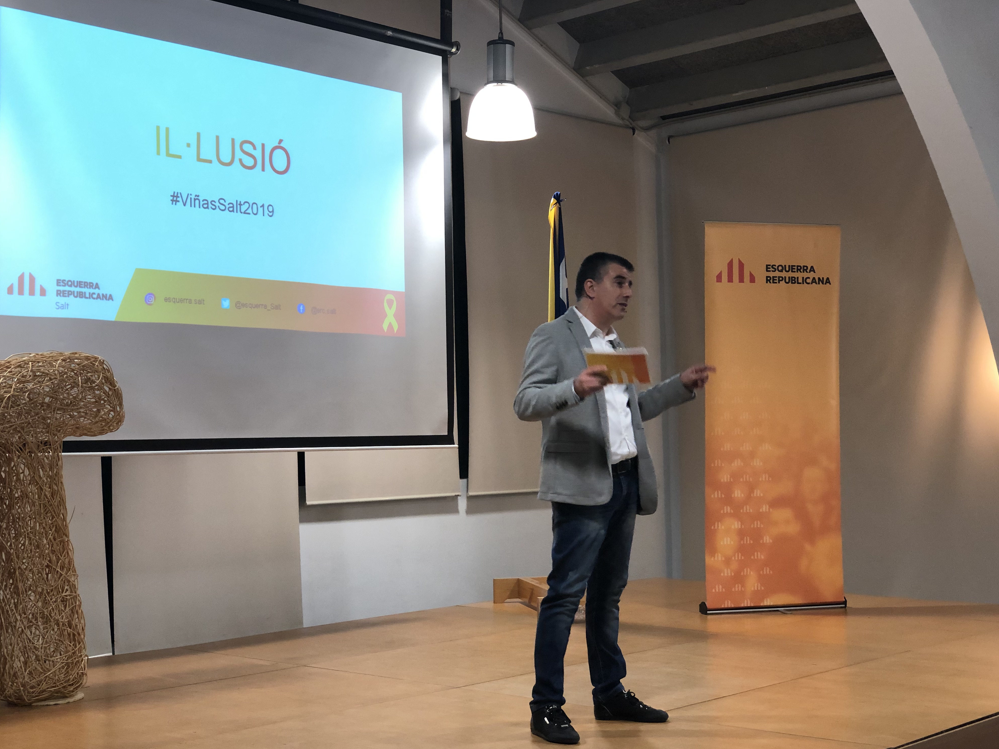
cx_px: 500
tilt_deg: +2.6
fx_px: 1530
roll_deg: +1.6
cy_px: 374
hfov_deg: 36.2
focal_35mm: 53
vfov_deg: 27.5
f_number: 2.4
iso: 100
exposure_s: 1/33
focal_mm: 6
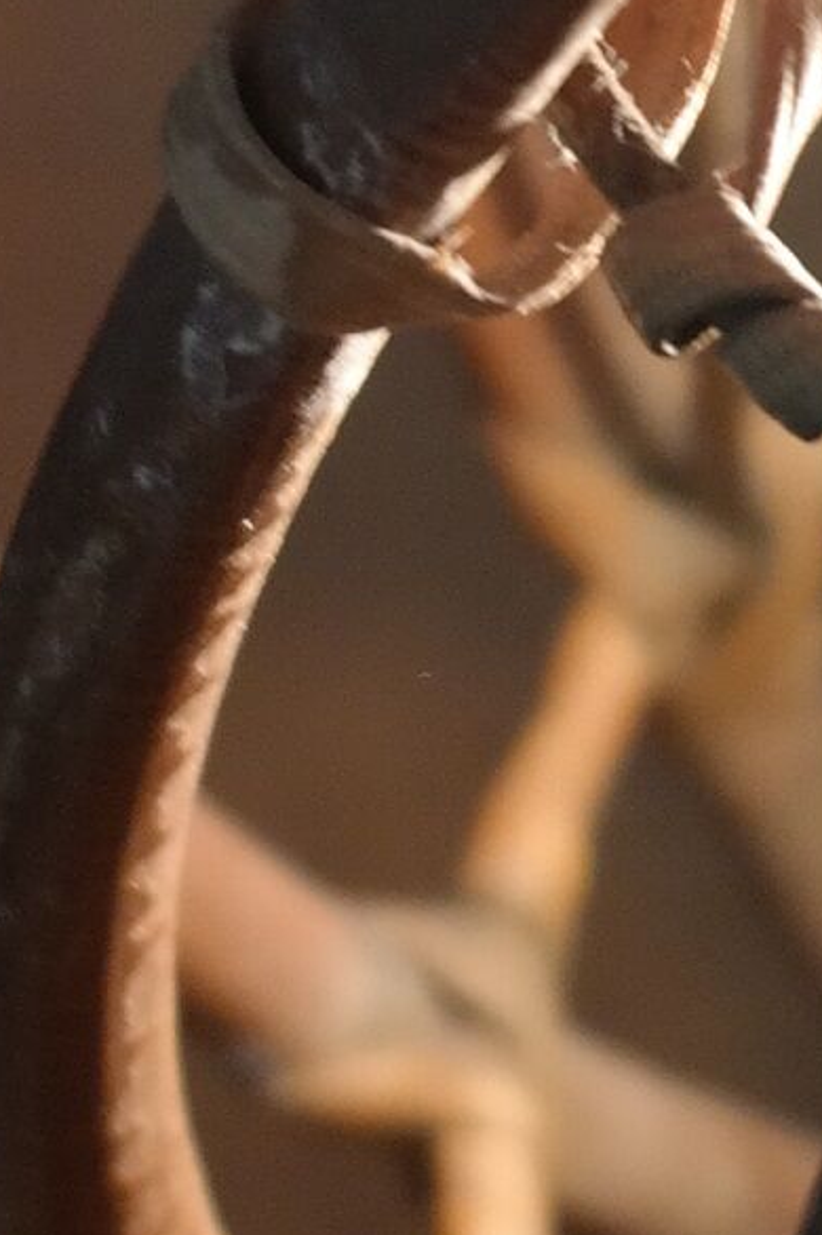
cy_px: 556
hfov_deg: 3.7
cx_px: 2007
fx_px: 12412
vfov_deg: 5.7
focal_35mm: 362
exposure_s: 1/60
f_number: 4.5
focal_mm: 35
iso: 400
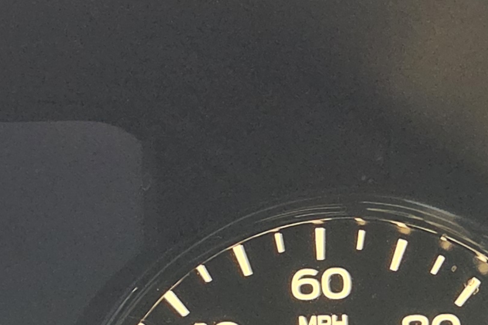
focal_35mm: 119
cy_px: 317
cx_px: -361
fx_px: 1613
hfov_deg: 15.1
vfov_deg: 11.4
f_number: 1.8
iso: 800
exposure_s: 1/62.5
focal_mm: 5.4
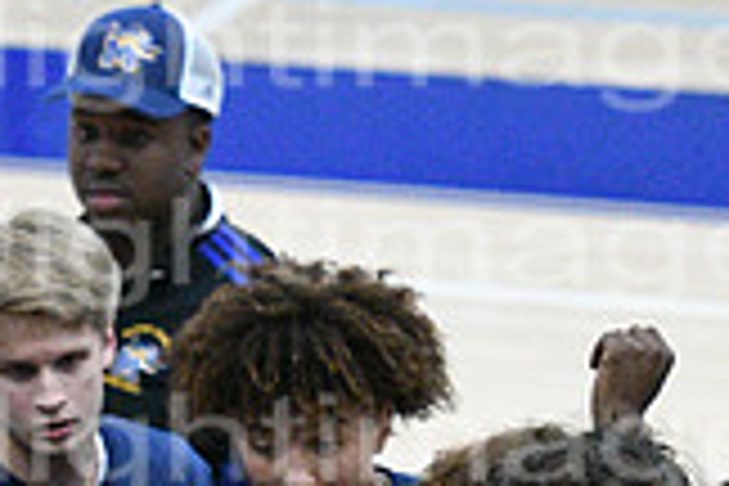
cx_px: 256
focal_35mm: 727
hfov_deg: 2.8
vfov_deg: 1.9
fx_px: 14716
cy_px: 745
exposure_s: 1/800
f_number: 3.5
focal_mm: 135
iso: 12800
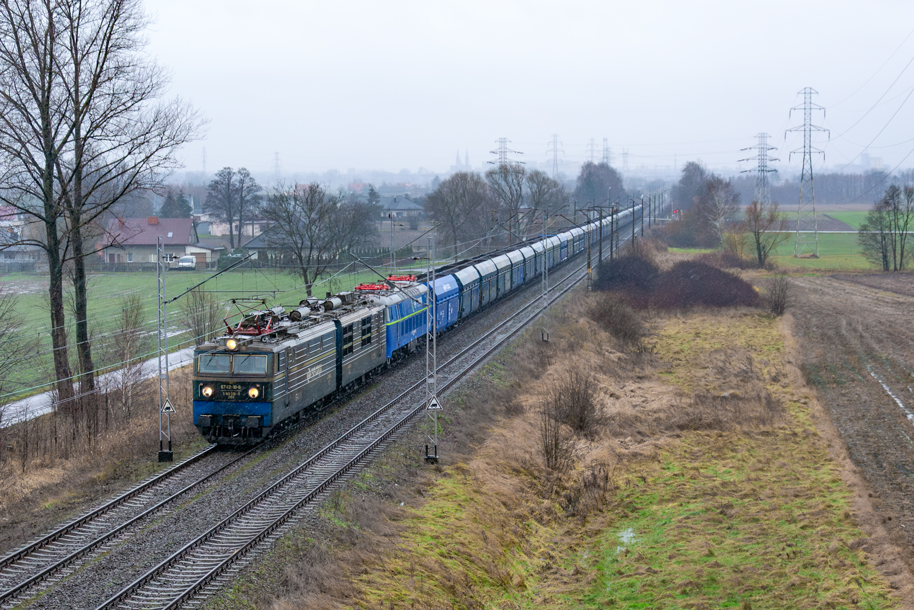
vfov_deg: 20.2
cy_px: 305
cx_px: 457
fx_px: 1714
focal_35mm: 68
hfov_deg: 29.9
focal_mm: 45
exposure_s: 1/320
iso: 800
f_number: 5.6
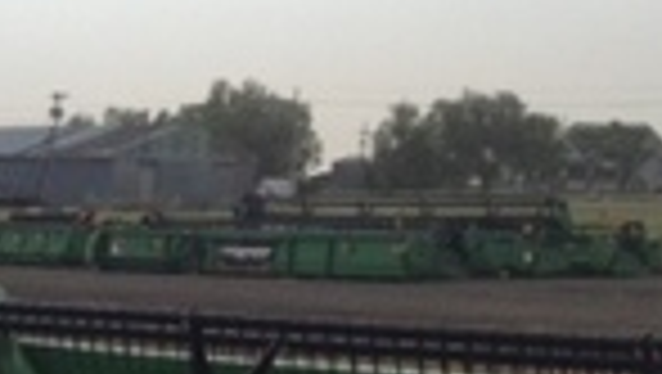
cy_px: 536
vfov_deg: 8.5
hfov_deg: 14.7
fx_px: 2477
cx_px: -162
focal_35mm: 141
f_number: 2.4
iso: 80
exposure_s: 1/120
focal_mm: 4.28
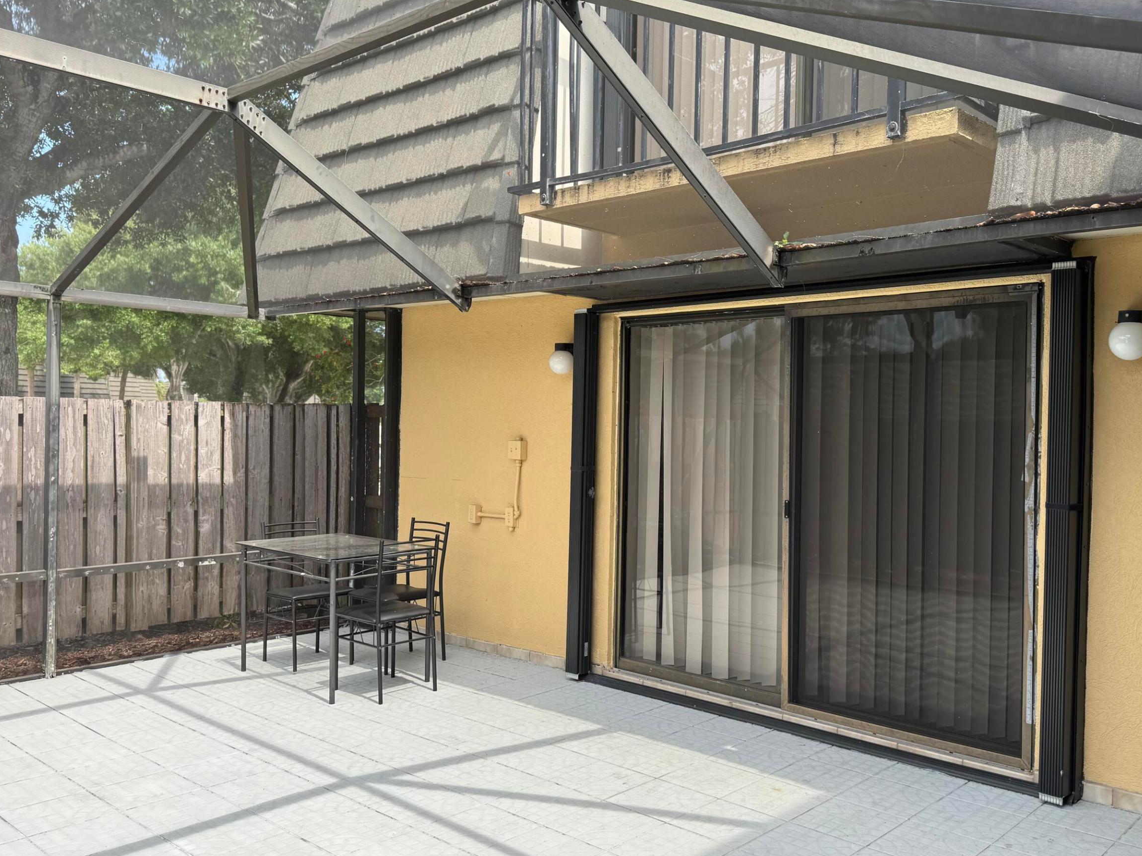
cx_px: 639
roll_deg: -1.7
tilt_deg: -1.2
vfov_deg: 46.8
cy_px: 418
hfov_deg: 59.8
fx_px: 990
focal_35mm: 30
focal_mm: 6.76
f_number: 1.78
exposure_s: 1/730
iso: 80
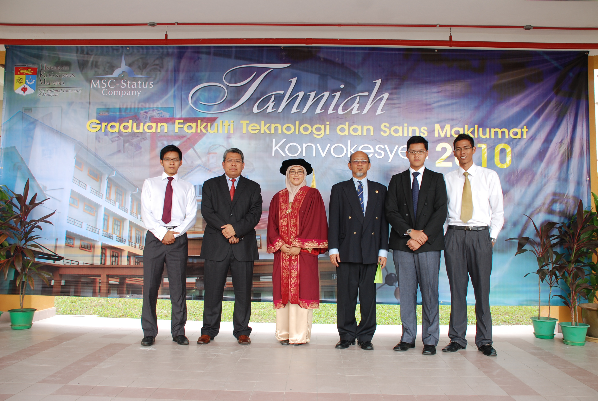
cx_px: 299
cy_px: 200
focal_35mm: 30
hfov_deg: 61.8
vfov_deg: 43.8
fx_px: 499
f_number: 3.8
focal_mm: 20
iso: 200
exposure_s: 1/100
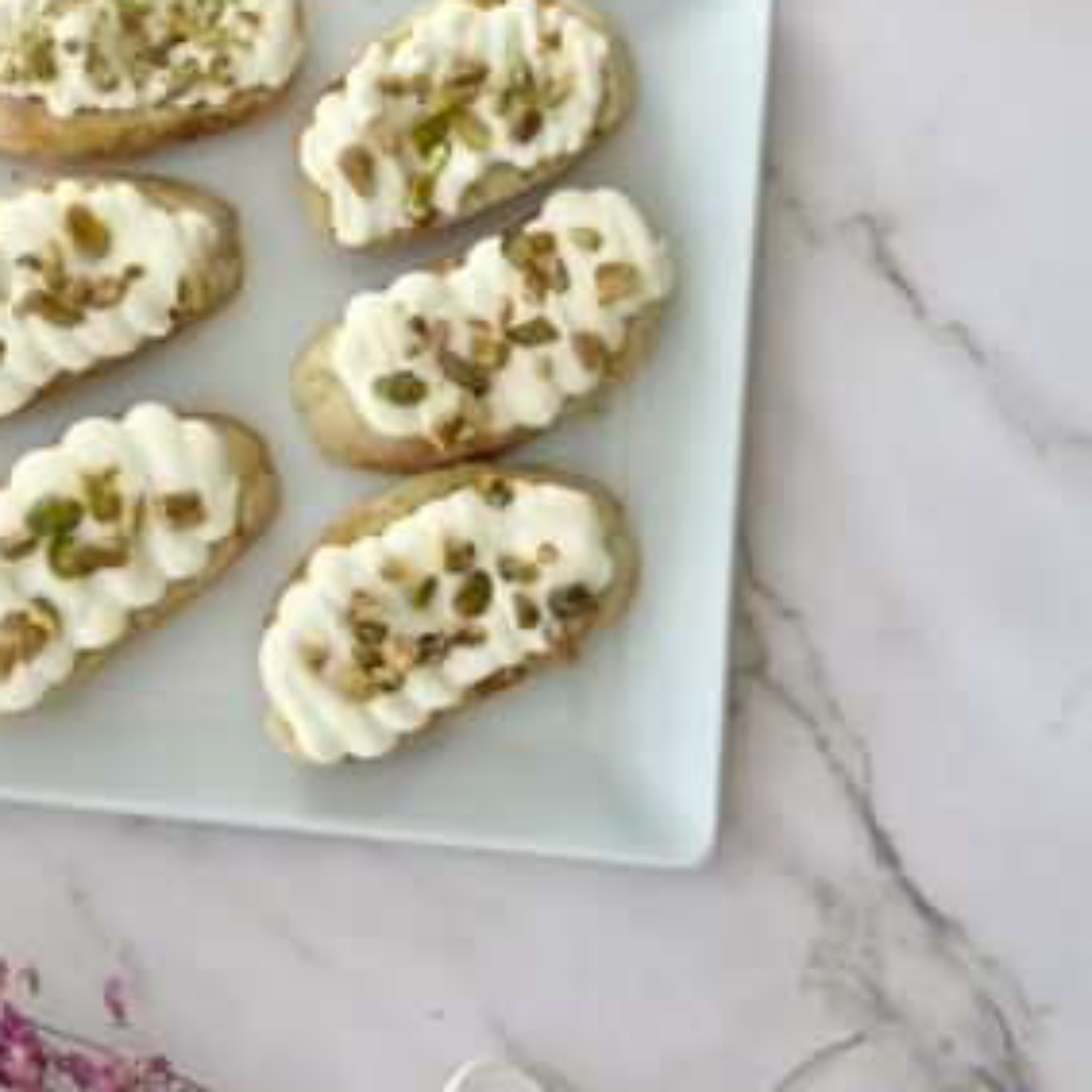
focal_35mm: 75
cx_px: 396
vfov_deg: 22.8
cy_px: 235
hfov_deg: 23.0
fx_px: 2677
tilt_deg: -73.6
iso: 80
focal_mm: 6.86
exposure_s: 1/195
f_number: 1.78
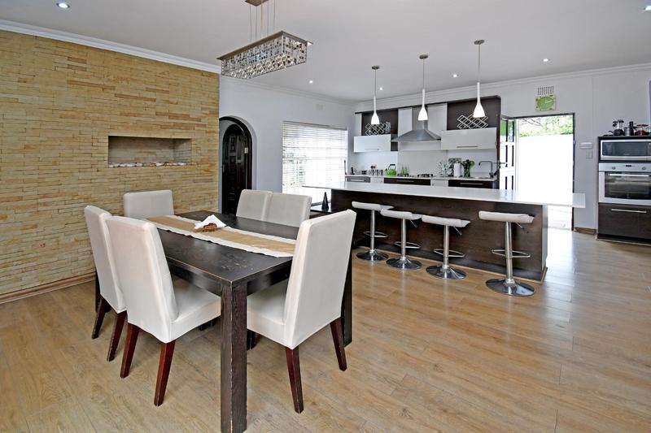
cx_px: 326
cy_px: 216
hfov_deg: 100.4
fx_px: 271
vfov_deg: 77.3
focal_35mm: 15
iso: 200
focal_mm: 10
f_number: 6.3
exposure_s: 1/50
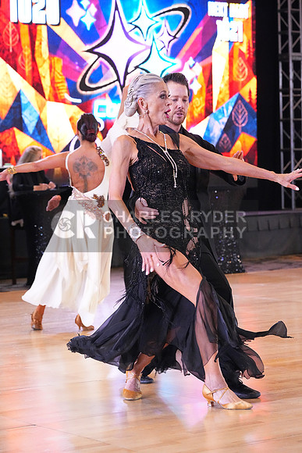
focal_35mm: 99
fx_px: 1245
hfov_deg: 13.8
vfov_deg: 20.6
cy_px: 226
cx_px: 151
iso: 12800
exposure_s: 1/400
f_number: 5.6
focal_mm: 99
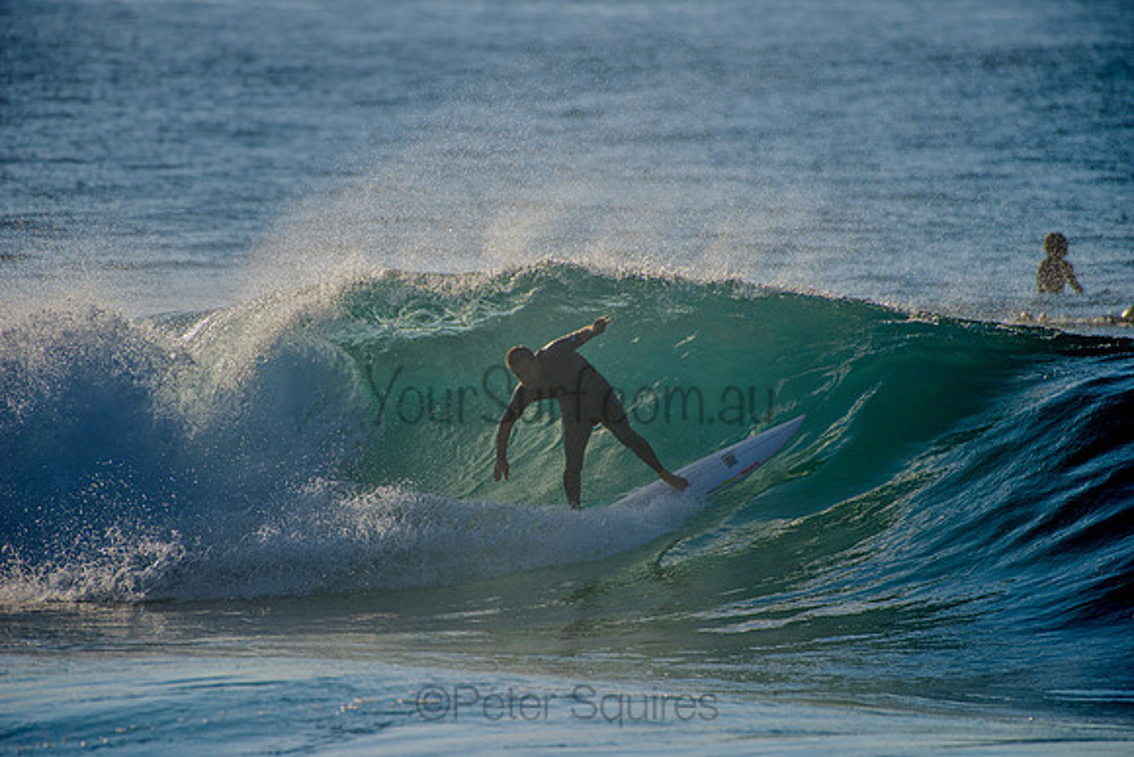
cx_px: 567
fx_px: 15753
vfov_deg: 2.8
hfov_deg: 4.1
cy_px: 378
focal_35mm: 500
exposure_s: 1/2000
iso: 160
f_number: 5.6
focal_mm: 500
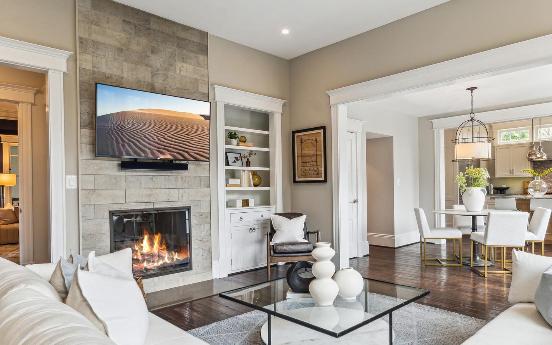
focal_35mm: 22
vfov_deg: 54.8
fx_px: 331
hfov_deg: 79.5
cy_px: 197
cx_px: 296
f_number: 10
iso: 200
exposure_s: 1/5
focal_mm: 10
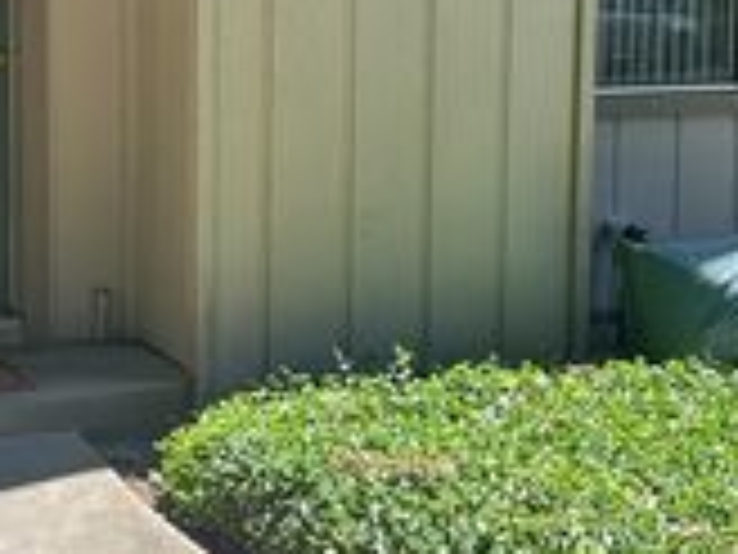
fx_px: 1556
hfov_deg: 26.5
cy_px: 124
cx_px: 225
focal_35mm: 73
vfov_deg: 20.0
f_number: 1.78
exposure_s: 1/918
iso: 80
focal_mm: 6.86
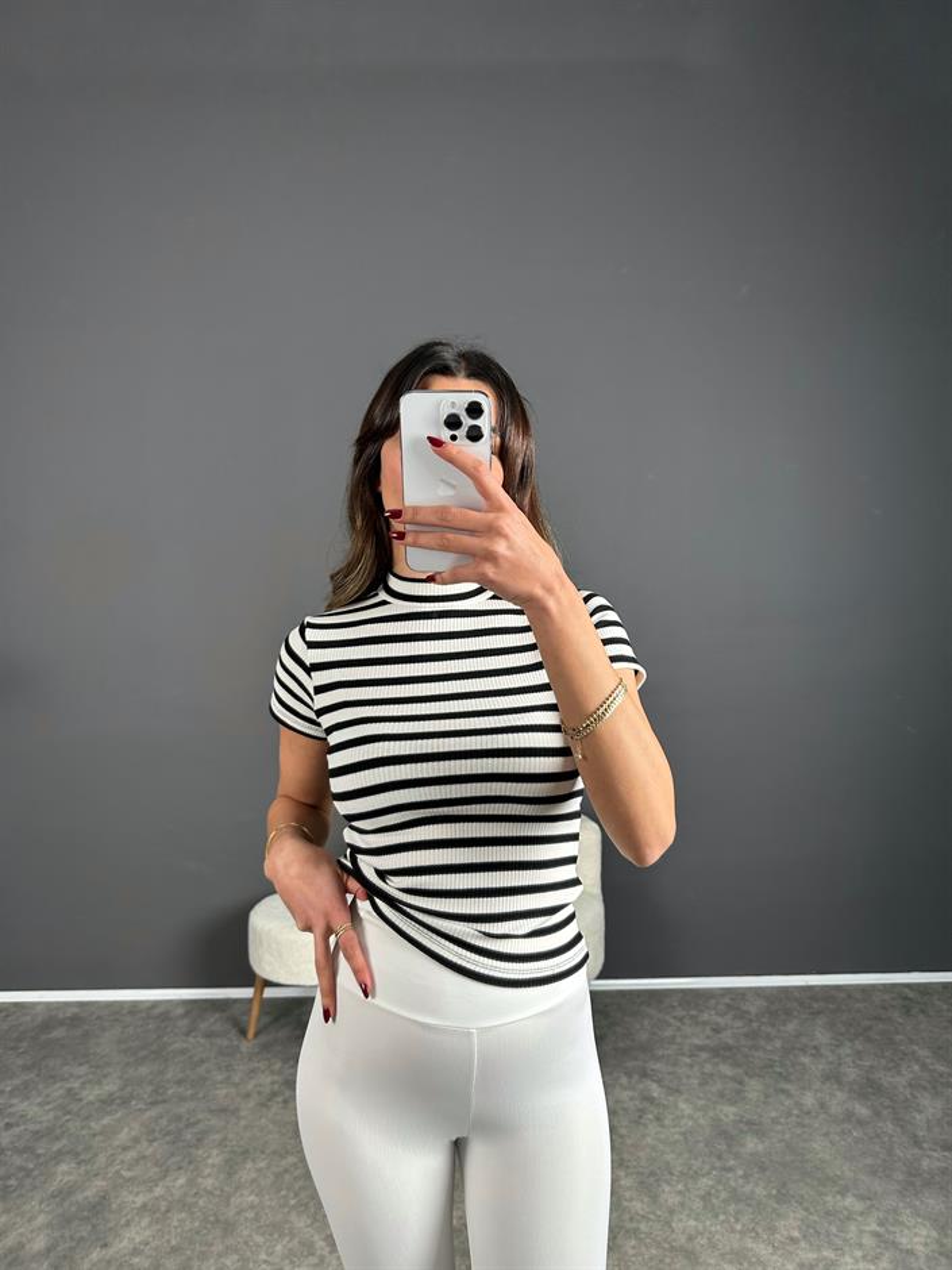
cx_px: 476
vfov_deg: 71.6
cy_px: 635
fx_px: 880
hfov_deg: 56.8
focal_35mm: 24
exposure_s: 1/121
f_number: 1.78
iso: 125
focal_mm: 6.86
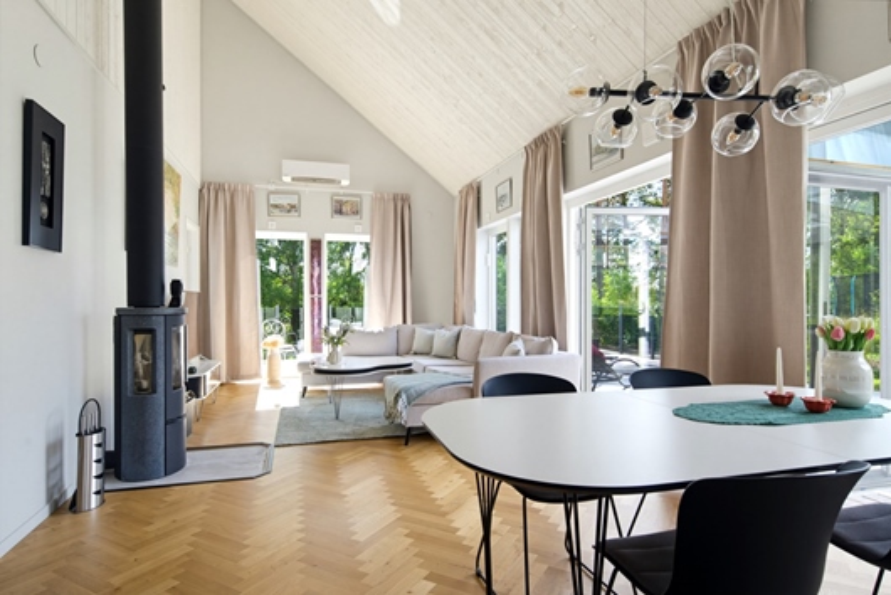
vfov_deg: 62.0
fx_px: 495
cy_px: 298
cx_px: 446
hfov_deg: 83.9
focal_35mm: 20
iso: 200
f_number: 8
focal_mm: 20
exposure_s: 1/20
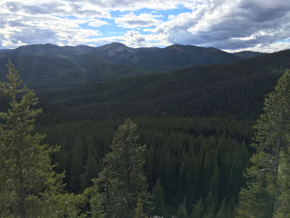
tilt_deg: -9.1
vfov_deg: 48.2
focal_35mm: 29
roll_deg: -1.4
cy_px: 109
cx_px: 145
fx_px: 243
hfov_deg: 61.7
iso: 25
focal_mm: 4.15
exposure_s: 1/1350
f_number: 2.2
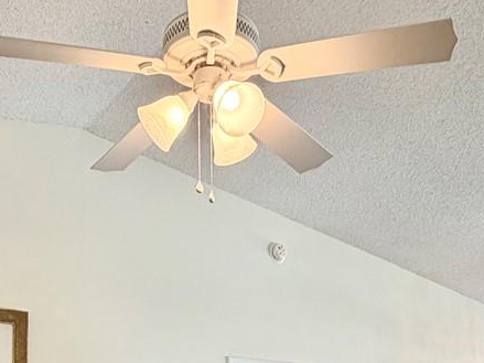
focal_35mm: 51
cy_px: 474
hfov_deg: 37.4
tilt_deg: +0.2
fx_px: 713
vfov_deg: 24.7
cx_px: 197
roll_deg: +0.5
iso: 160
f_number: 2.2
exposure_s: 1/120
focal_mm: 2.22
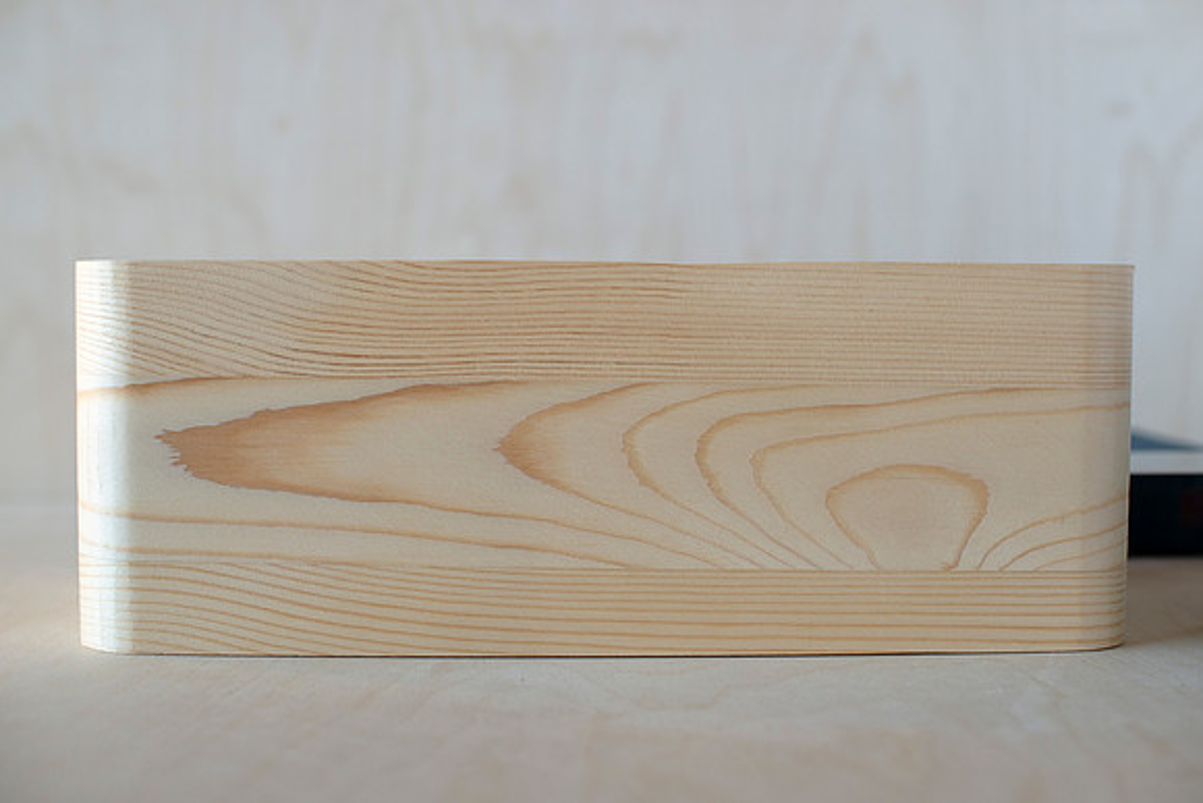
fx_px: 1697
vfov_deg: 26.6
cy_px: 402
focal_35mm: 51
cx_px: 602
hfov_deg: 39.0
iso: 200
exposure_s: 1/200
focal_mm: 50
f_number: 3.5
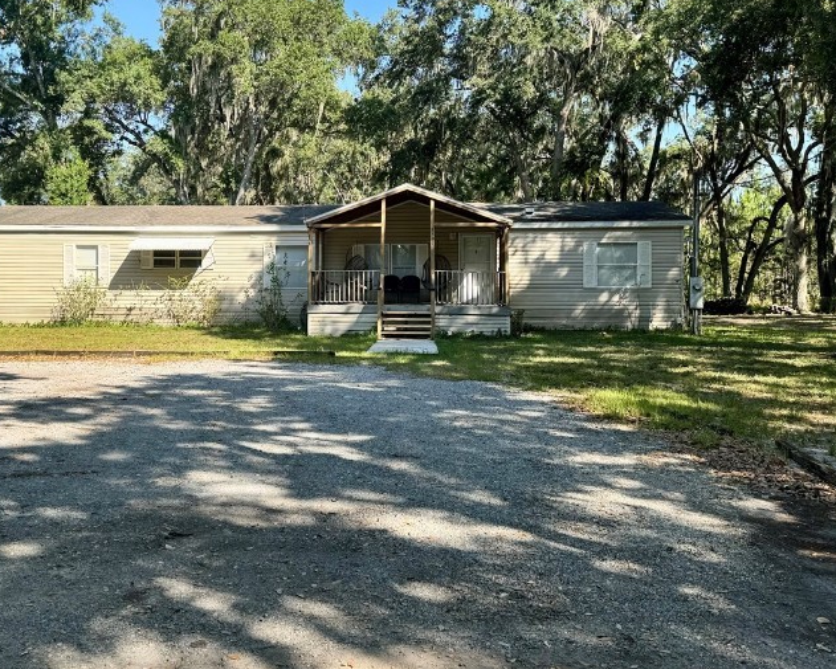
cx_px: 323
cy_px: 298
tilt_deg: -1.2
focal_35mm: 38
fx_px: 940
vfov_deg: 39.1
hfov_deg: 47.6
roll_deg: -0.2
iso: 80
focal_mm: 6.76
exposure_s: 1/651
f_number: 1.78
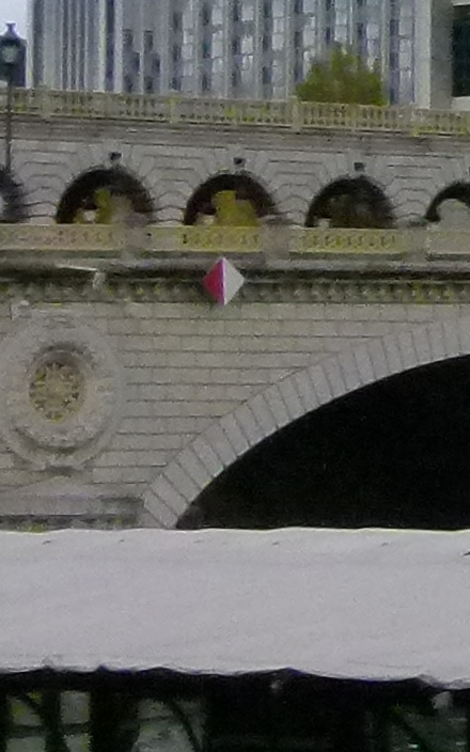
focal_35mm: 234
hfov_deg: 5.1
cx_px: 1674
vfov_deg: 8.9
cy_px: 114
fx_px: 4796
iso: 400
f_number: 4
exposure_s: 1/500
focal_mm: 6.5
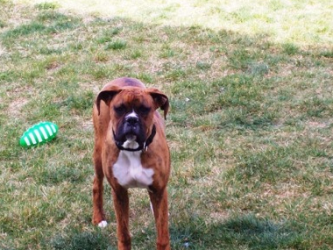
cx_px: 142
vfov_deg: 10.4
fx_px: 1376
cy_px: 159
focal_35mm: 143
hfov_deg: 13.8
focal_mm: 16.8
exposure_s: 1/125
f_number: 4.8
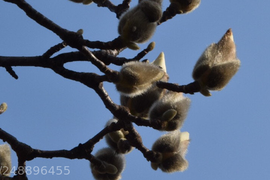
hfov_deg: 9.7
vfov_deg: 6.5
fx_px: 1582
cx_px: 176
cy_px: -4
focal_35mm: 211
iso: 320
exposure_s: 1/160
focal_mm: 62
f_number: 22
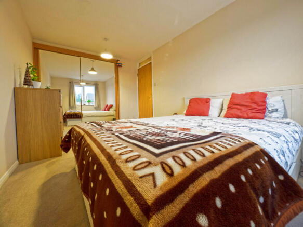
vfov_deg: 85.7
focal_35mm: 14
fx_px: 123
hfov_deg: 102.1
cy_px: 114
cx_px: 152
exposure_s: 1/4
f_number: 6.3
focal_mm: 7
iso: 200
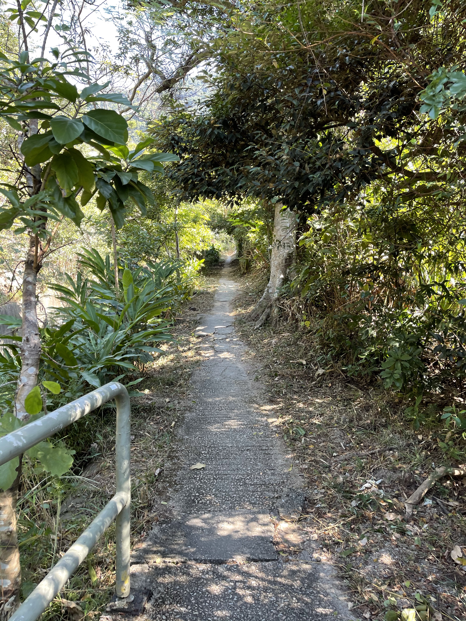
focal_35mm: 26
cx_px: 233
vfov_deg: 67.3
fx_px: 467
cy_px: 310
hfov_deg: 53.1
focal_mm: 5.1
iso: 50
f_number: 1.6
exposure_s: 1/121
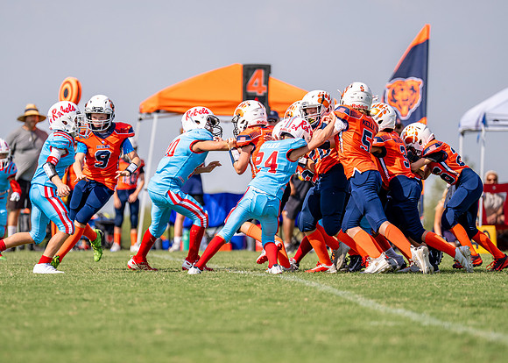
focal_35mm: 281
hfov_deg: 7.2
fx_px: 4051
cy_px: 189
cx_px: 236
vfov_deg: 5.1
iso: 125
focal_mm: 200
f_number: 2.8
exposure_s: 1/3200
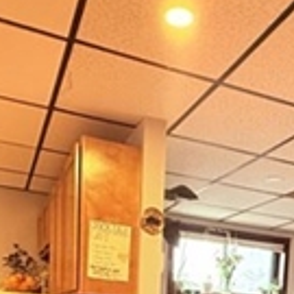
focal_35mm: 47
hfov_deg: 35.8
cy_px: 393
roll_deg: -3.9
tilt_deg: -9.6
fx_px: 452
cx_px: 188
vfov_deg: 28.7
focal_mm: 2.22
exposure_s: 1/120
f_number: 2.2
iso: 500
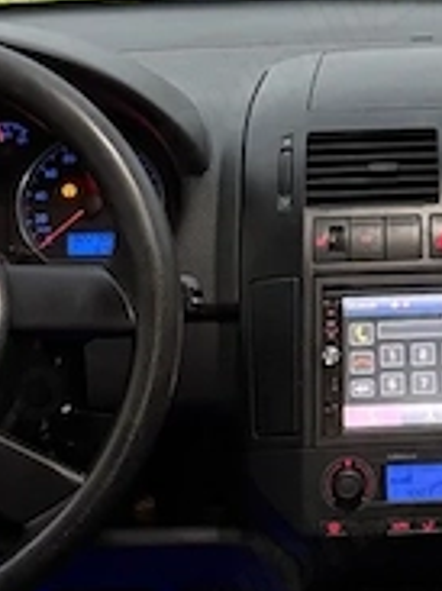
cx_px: 487
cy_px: 90
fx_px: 1790
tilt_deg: -12.8
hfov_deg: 13.8
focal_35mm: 105
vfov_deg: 18.5
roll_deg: +1.0
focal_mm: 6.76
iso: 800
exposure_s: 1/40
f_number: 1.78
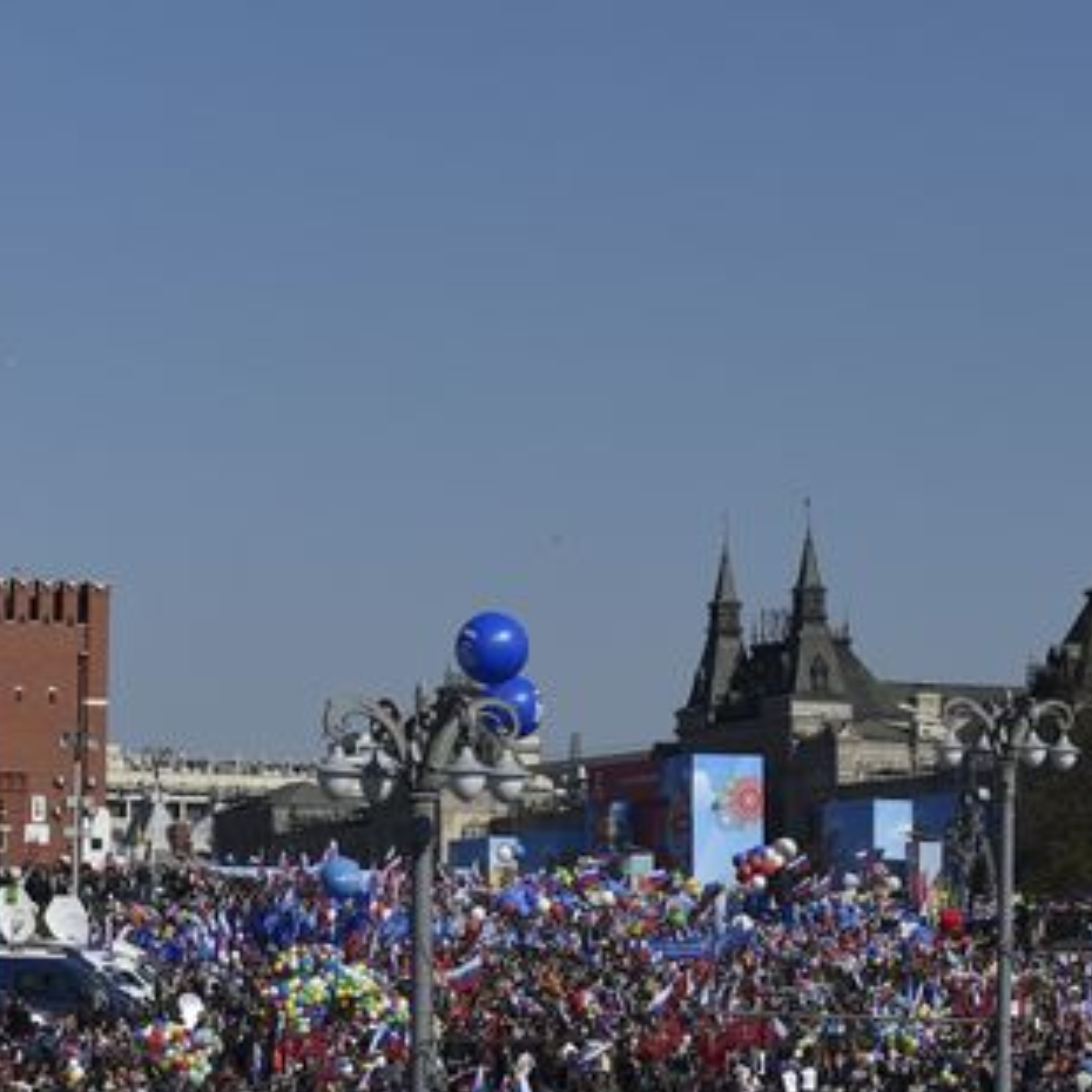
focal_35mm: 165
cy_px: 370
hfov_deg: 10.6
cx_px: 803
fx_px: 5889
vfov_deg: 10.6
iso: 125
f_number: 4.5
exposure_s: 1/3200
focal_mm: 86
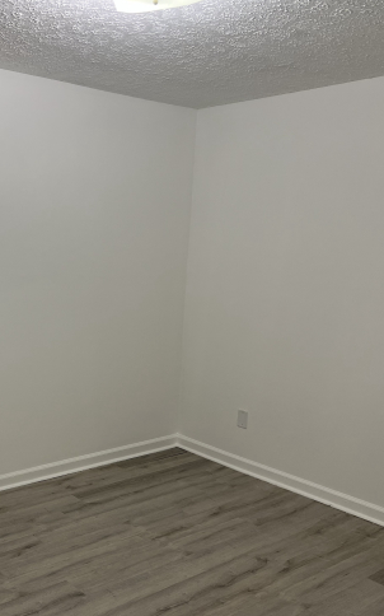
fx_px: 637
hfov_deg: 32.5
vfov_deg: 51.6
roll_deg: -1.9
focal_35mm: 38
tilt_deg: -6.8
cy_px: 312
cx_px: 68
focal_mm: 5.7
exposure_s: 1/120
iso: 125
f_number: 1.5
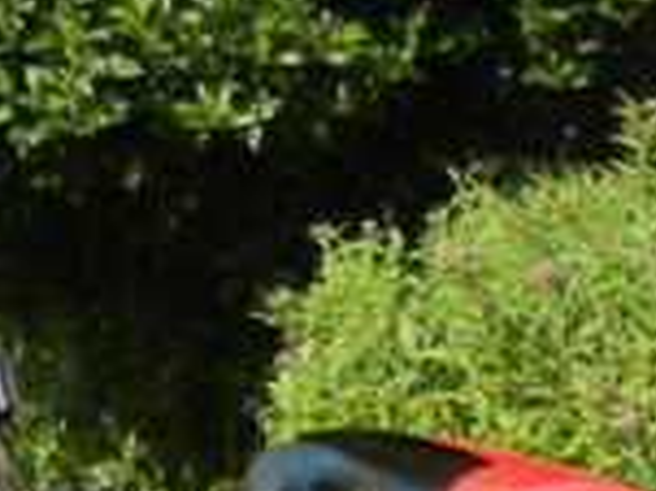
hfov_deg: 12.8
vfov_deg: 8.9
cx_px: 413
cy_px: 1060
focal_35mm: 154
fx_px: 2916
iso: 160
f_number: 3.6
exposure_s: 1/640
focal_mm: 5.1
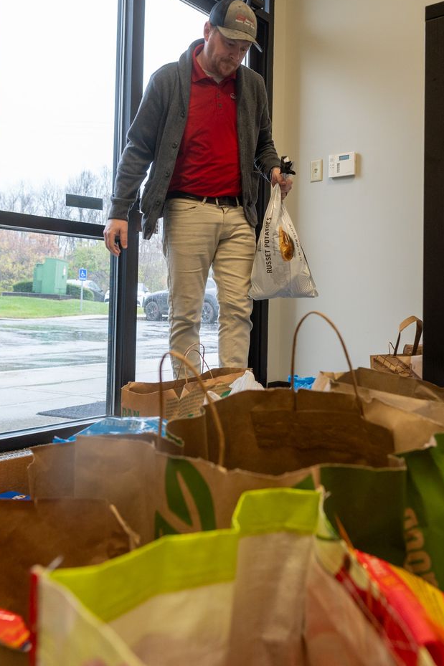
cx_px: 265
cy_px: 282
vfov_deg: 60.0
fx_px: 574
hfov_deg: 42.1
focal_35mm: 31
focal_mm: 16
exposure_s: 1/60
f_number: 4
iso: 500
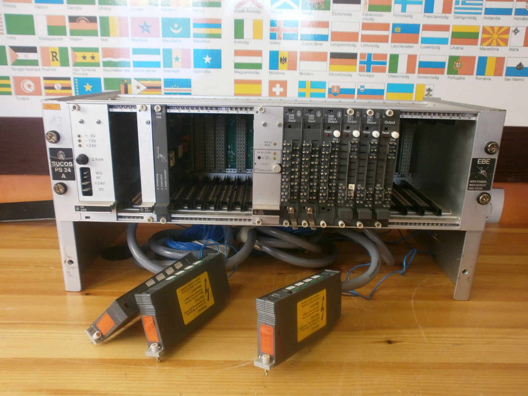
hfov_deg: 65.3
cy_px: 198
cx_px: 264
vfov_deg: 51.4
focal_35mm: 27
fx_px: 412
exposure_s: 1/30
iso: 125
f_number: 2.9
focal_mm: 4.8
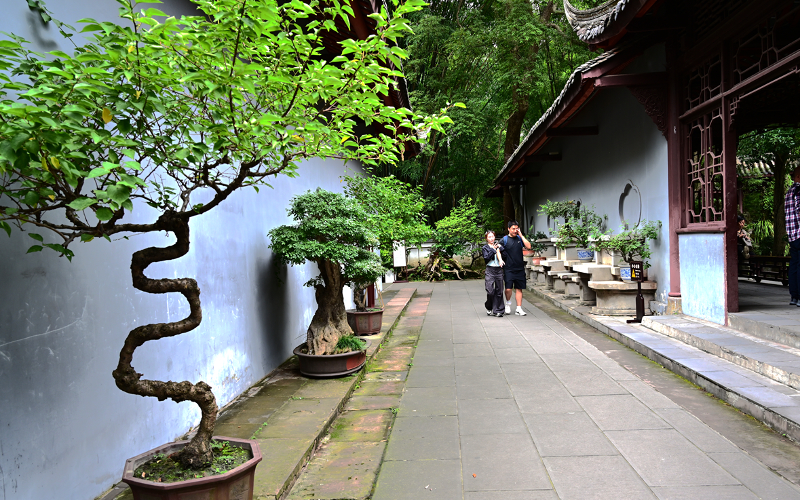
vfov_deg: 44.5
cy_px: 270
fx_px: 611
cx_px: 405
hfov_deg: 66.5
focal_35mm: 28
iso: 200
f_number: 8
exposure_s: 1/50
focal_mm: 27
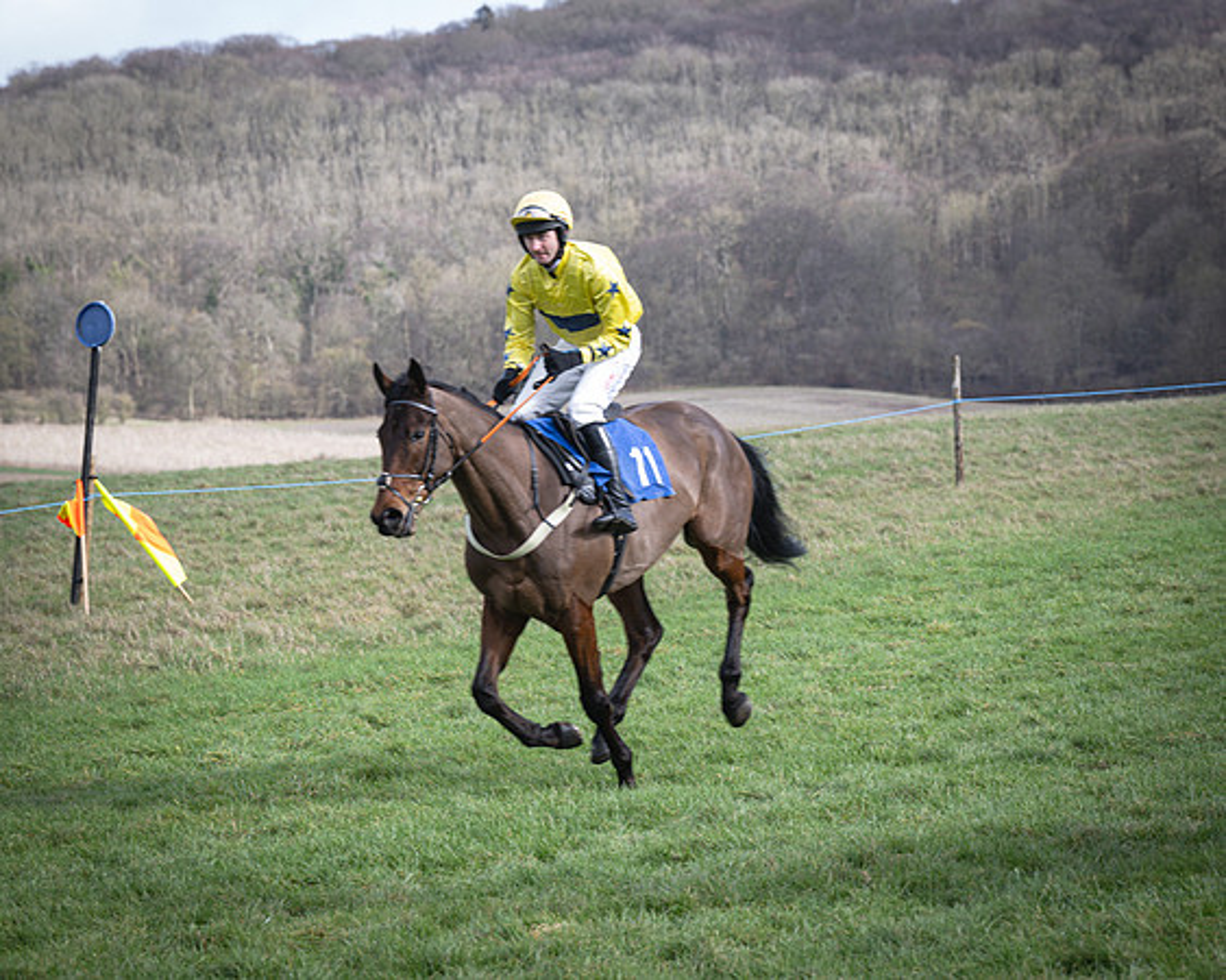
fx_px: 5092
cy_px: 425
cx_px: 599
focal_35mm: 140
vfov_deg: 11.0
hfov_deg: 13.7
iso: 400
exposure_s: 1/640
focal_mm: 105
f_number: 5
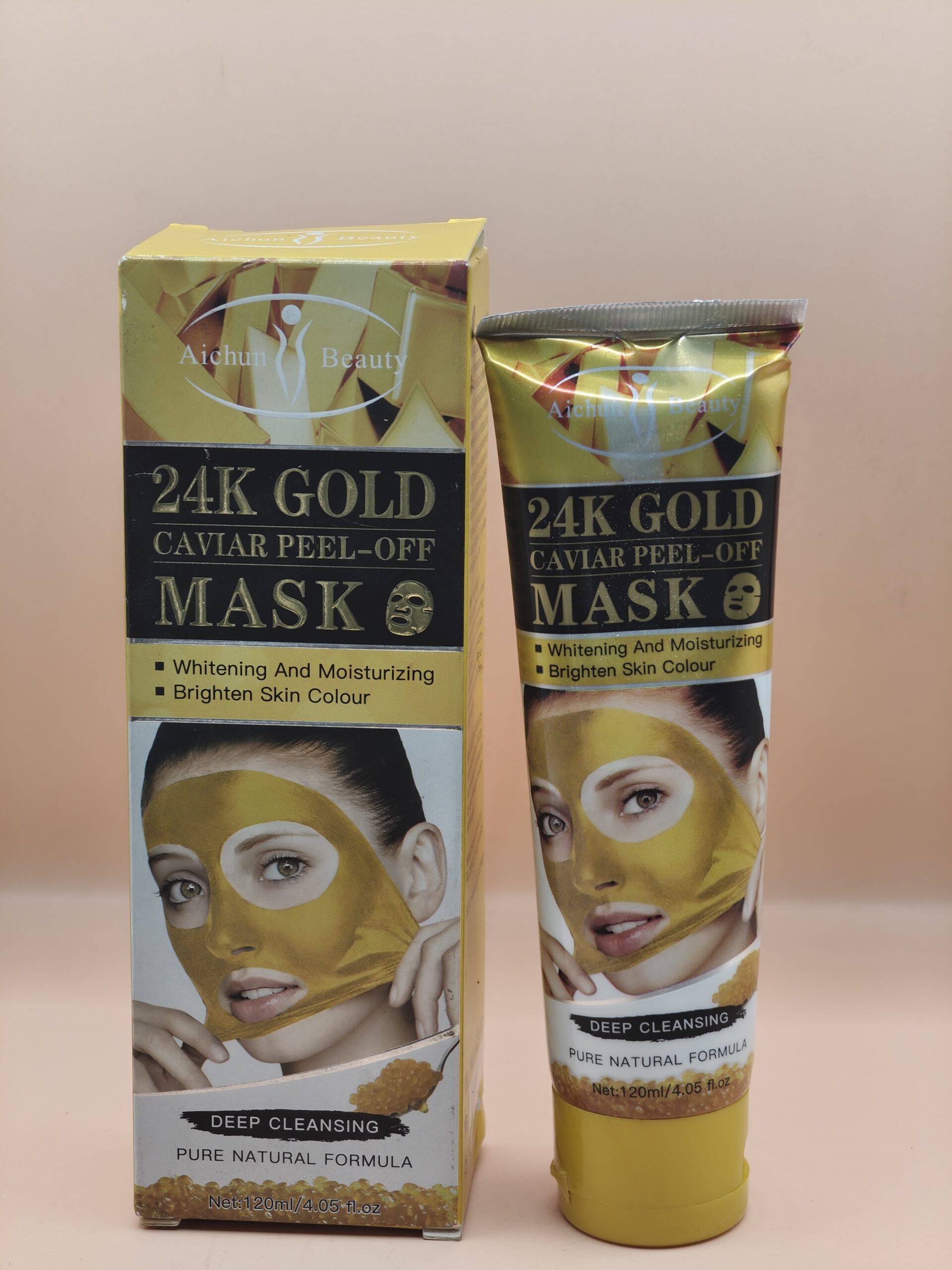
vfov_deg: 27.8
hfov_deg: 21.0
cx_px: 476
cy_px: 635
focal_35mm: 70
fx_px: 2567
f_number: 2.55
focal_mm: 13.3
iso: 231
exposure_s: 1/100
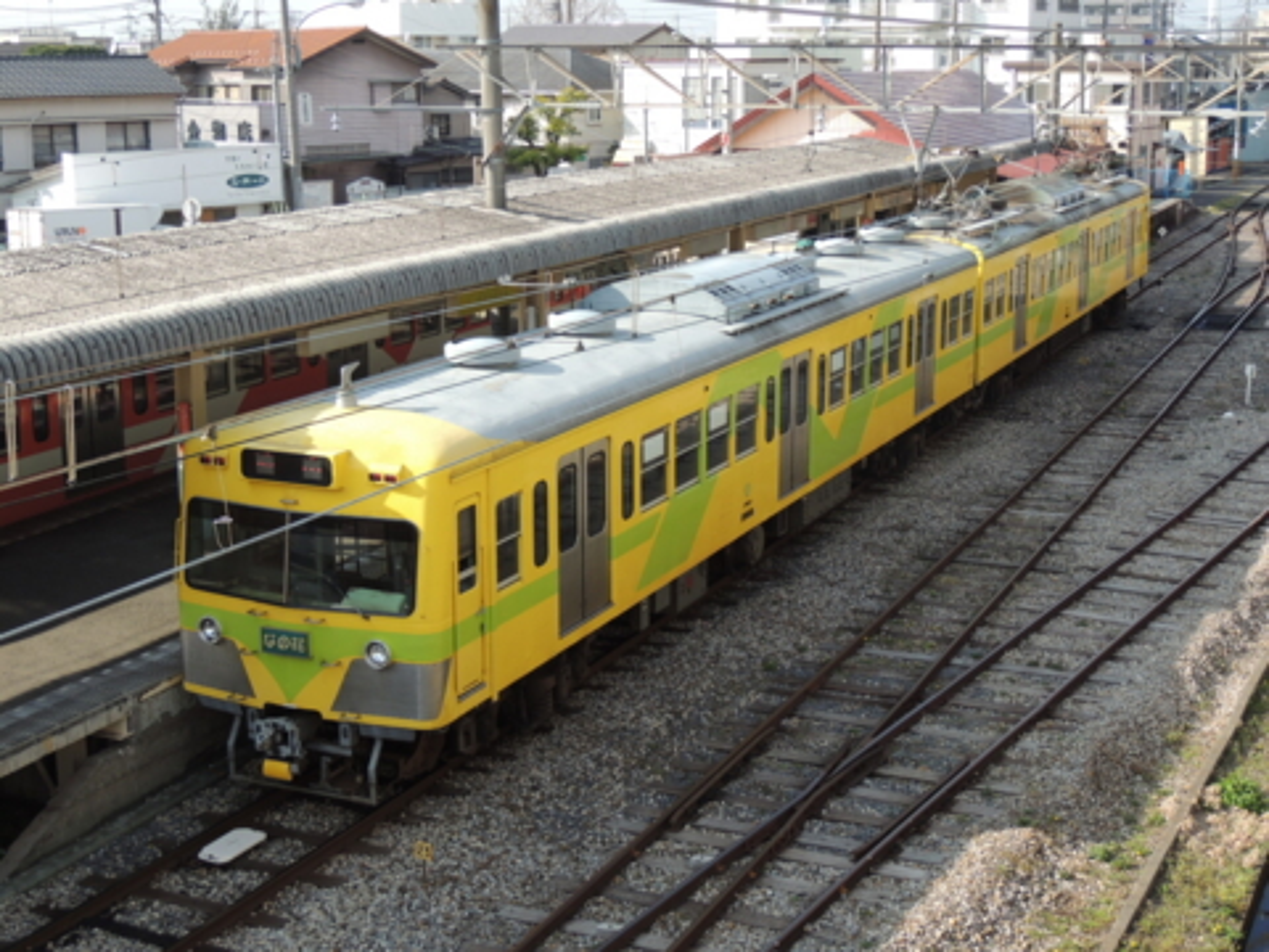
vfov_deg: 29.1
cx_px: 634
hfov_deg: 38.2
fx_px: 1833
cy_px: 476
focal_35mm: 50
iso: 100
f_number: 3.6
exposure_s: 1/400
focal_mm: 8.9
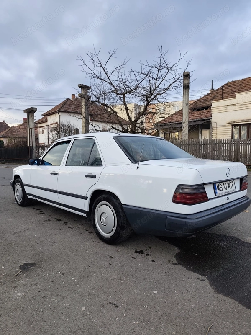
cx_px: 126
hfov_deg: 58.9
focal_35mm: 23
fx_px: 222
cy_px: 168
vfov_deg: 73.9
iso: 50
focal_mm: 6.19
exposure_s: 1/117
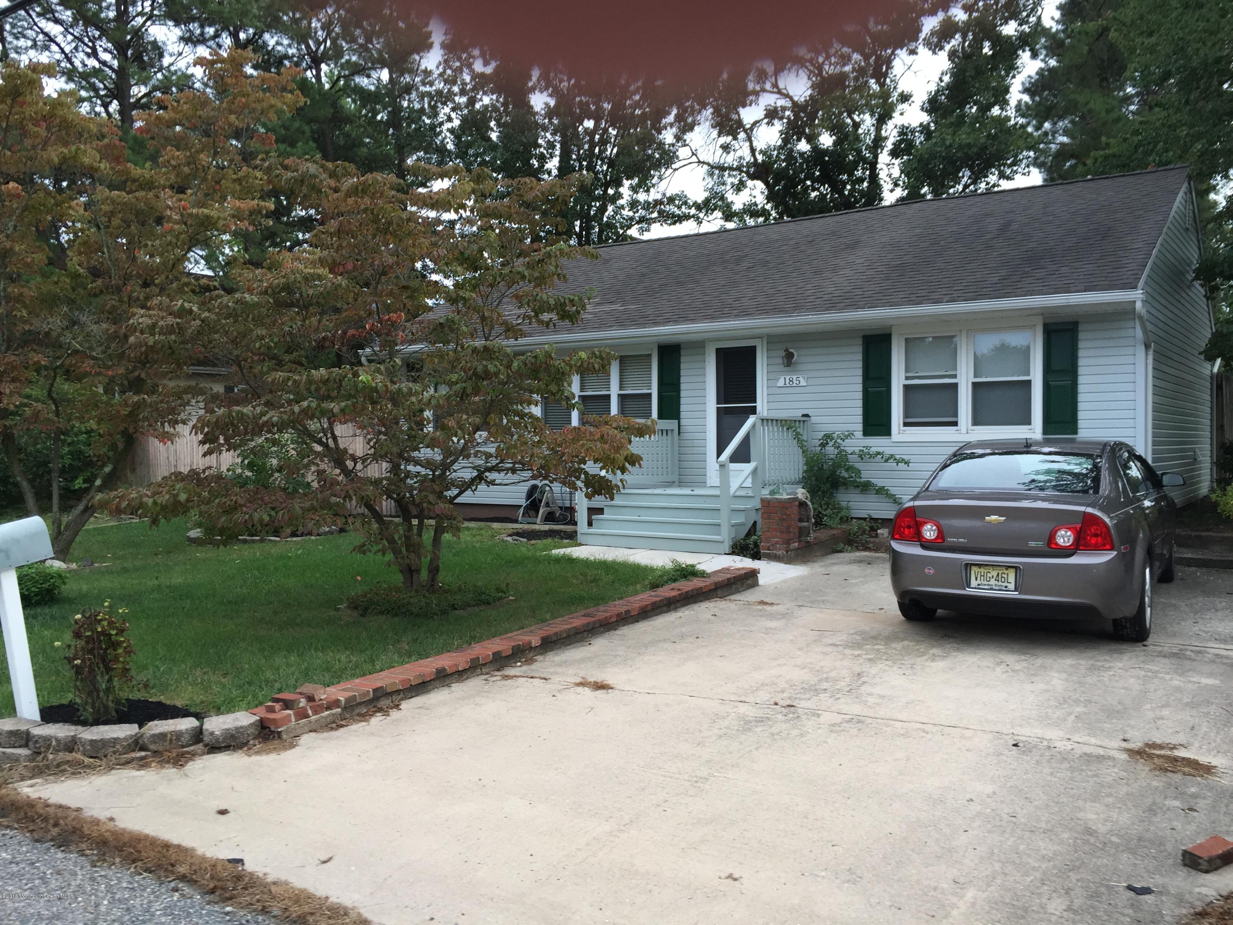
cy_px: 462
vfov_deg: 48.2
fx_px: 1033
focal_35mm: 29
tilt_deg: +1.9
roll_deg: -1.6
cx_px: 616
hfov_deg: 61.7
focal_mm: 4.15
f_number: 2.2
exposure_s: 1/120
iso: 50
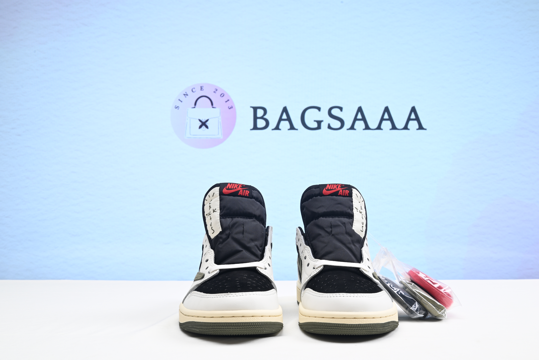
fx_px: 614
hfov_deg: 47.4
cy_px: 180
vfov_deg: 32.7
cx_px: 270
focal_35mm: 41
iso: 100
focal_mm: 41
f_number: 16
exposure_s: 1/2
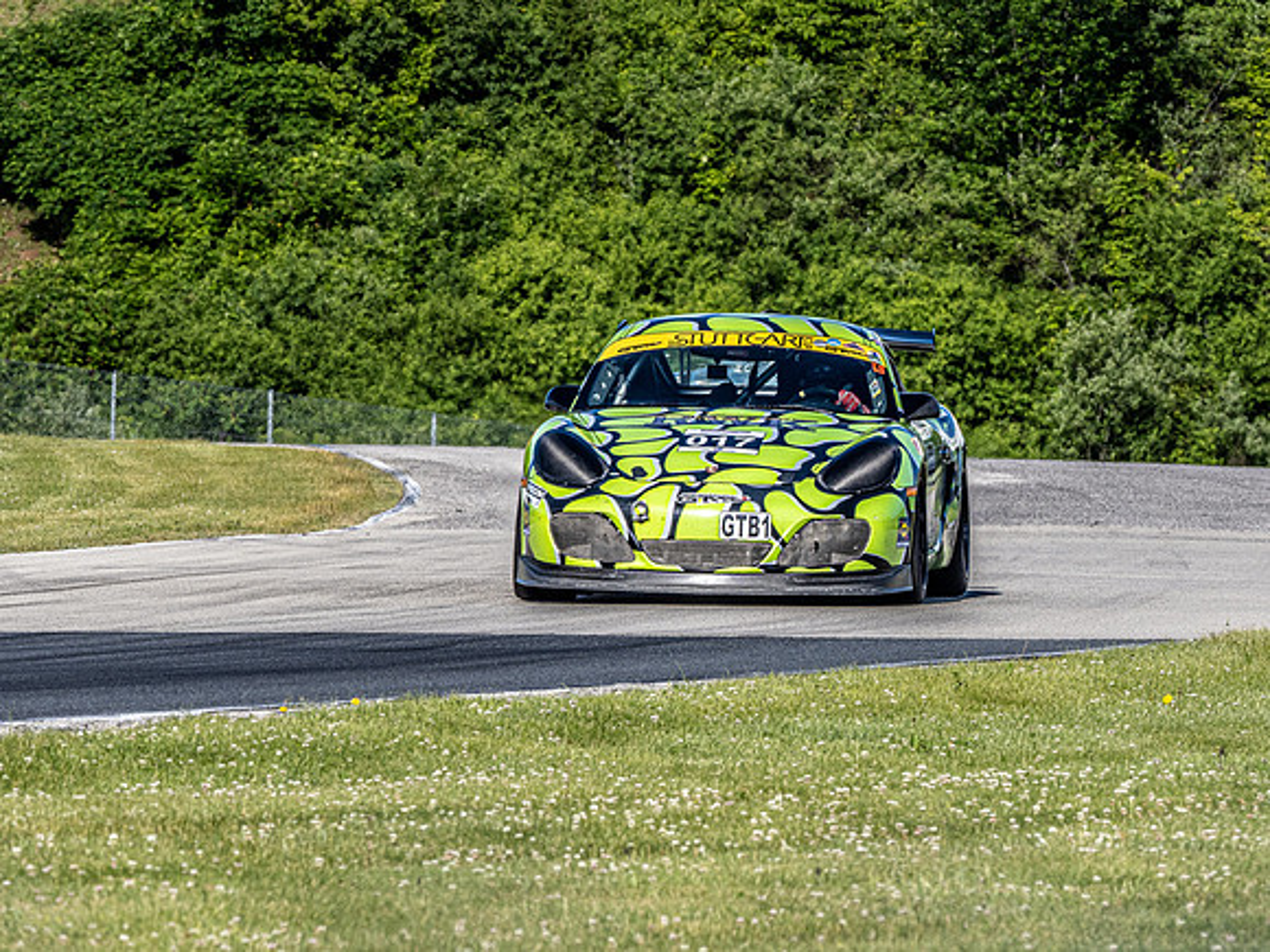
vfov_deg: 2.5
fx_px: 22050
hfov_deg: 3.3
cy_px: 476
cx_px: 635
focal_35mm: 601
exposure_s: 1/400
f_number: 14
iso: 400
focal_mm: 300
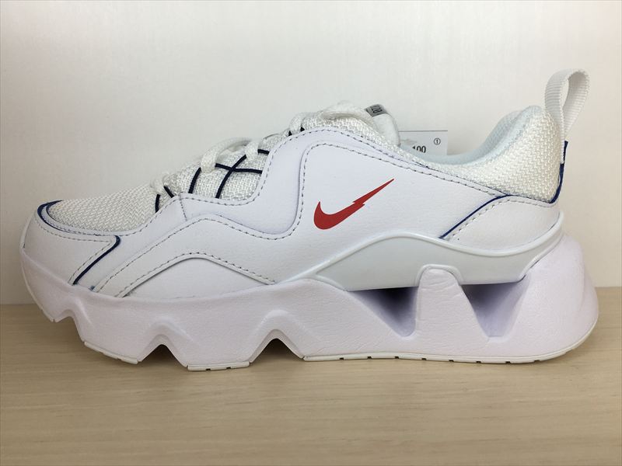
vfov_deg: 48.2
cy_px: 233
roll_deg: +1.8
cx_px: 311
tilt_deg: -8.8
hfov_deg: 61.7
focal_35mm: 29
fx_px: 521
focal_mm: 4.15
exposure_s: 1/222
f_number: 2.2
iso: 25
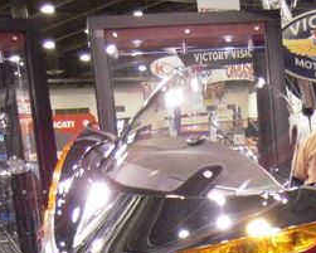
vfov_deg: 16.2
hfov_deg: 21.1
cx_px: 329
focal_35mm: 87
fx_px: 814
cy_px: 376
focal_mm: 5
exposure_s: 1/30
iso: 400
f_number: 2.7
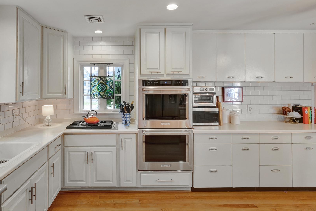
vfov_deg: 64.1
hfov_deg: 85.1
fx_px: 167
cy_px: 88
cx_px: 118
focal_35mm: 19
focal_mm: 10
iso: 400
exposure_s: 1/20
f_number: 8
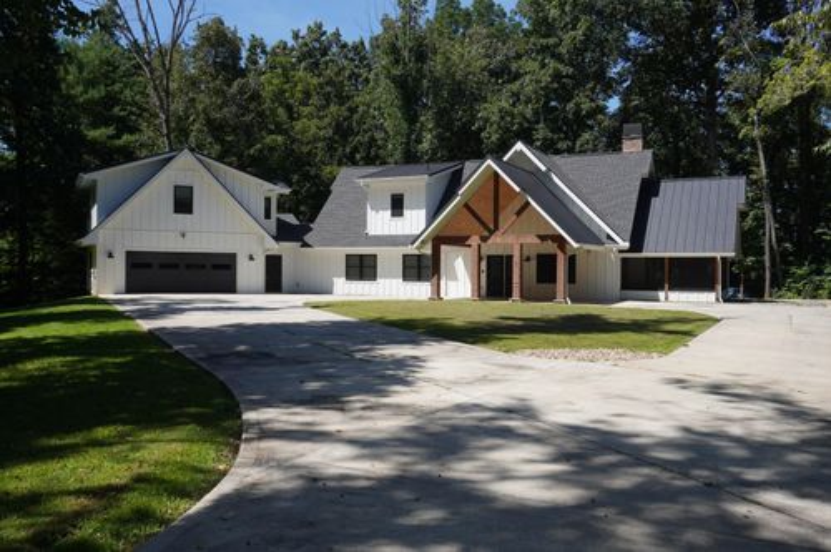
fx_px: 726
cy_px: 276
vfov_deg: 41.6
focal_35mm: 32
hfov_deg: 59.6
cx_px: 416
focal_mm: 21
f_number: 8
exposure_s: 1/250
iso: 100
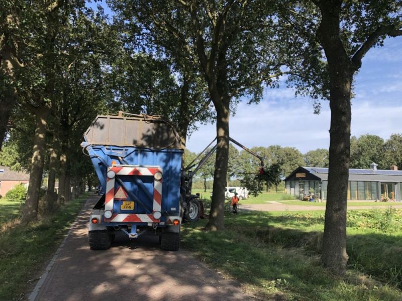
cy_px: 150
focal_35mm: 28
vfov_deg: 49.7
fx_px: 325
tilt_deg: +7.7
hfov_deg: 63.4
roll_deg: +1.4
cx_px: 201
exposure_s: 1/787
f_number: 1.8
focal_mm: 4
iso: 20
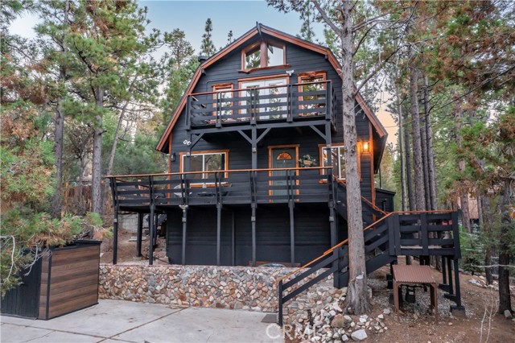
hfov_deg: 65.5
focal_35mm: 28
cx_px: 258
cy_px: 172
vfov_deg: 46.4
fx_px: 400
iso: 400
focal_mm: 10.26
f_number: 4.5
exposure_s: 1/25
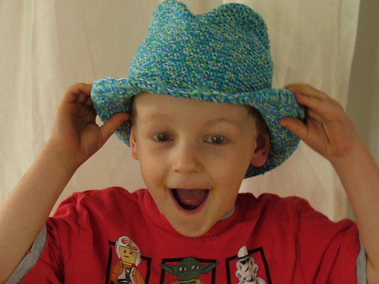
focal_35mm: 98
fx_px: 1073
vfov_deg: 15.1
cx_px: 190
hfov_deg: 20.0
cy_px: 142
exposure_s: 1/13
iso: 200
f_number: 3.5
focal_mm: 16.1
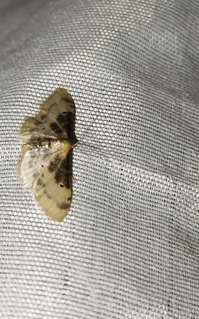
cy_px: 160
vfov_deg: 24.4
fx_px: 738
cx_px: 80
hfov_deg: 15.3
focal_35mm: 85
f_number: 1.7
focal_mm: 5.31
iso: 100
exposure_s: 1/50
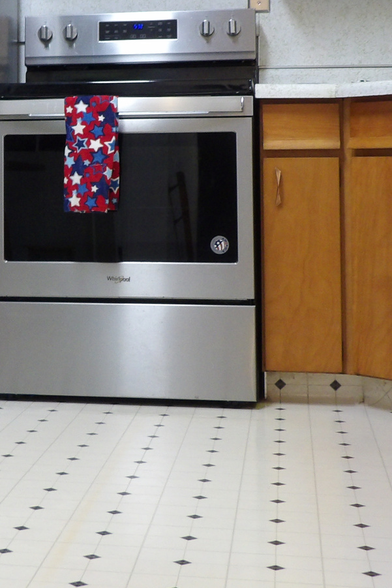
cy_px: 129
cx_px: 10
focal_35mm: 78
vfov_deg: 25.6
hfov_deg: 17.1
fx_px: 1273
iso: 313
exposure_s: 1/17
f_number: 3.6
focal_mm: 5.9
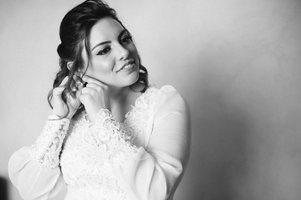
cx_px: 127
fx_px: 484
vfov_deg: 23.4
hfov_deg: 34.5
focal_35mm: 58
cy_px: 113
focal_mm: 50
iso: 400
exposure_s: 1/400
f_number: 1.8
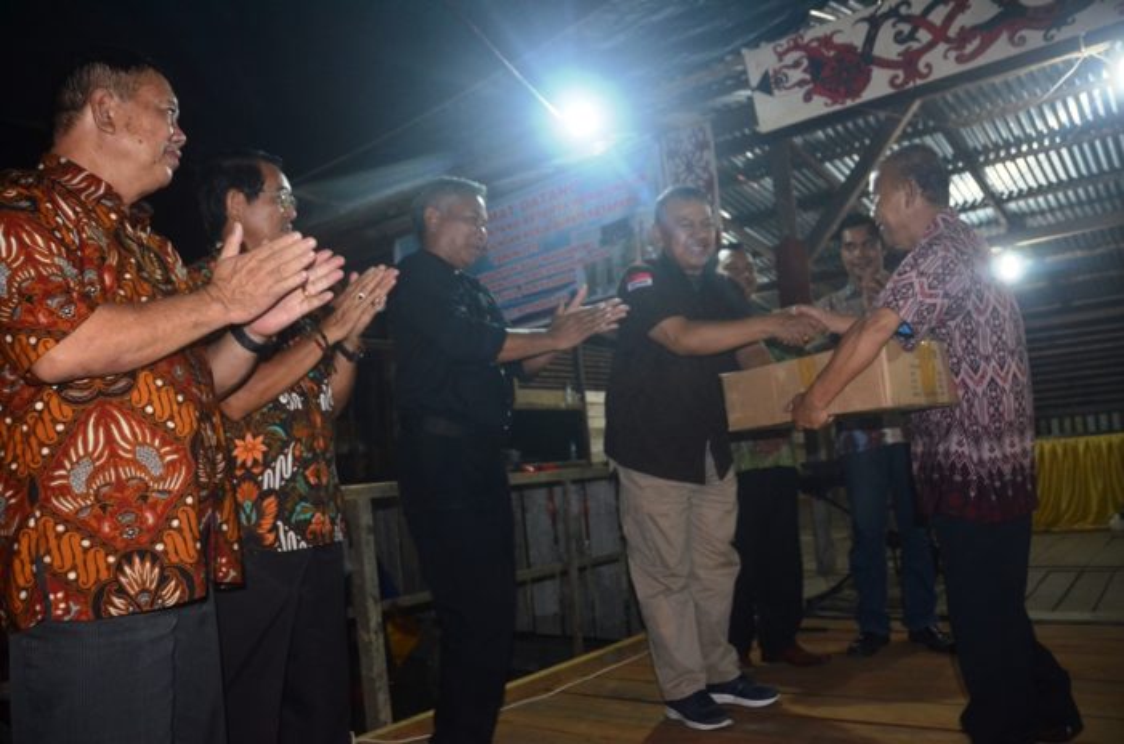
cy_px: 372
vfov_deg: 47.7
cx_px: 562
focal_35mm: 27
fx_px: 841
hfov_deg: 67.5
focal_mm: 18
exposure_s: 1/60
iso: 800
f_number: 3.5
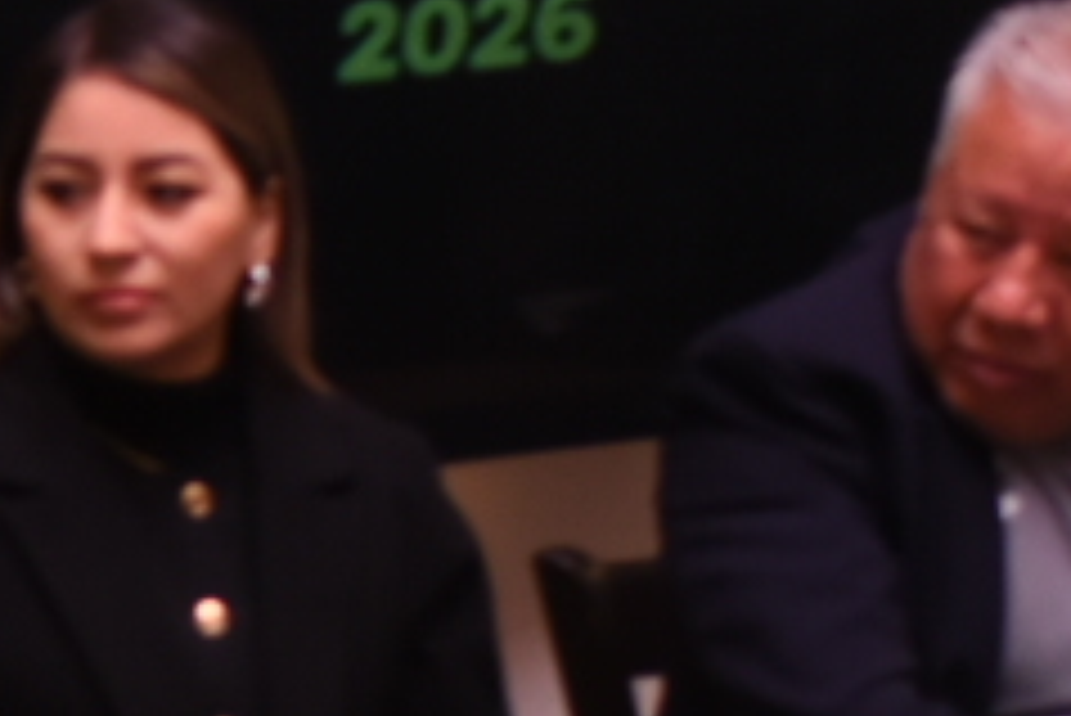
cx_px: -590
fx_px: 7085
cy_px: 1261
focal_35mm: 238
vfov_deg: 5.7
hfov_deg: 8.4
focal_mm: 35
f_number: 2.2
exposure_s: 1/200
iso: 1000
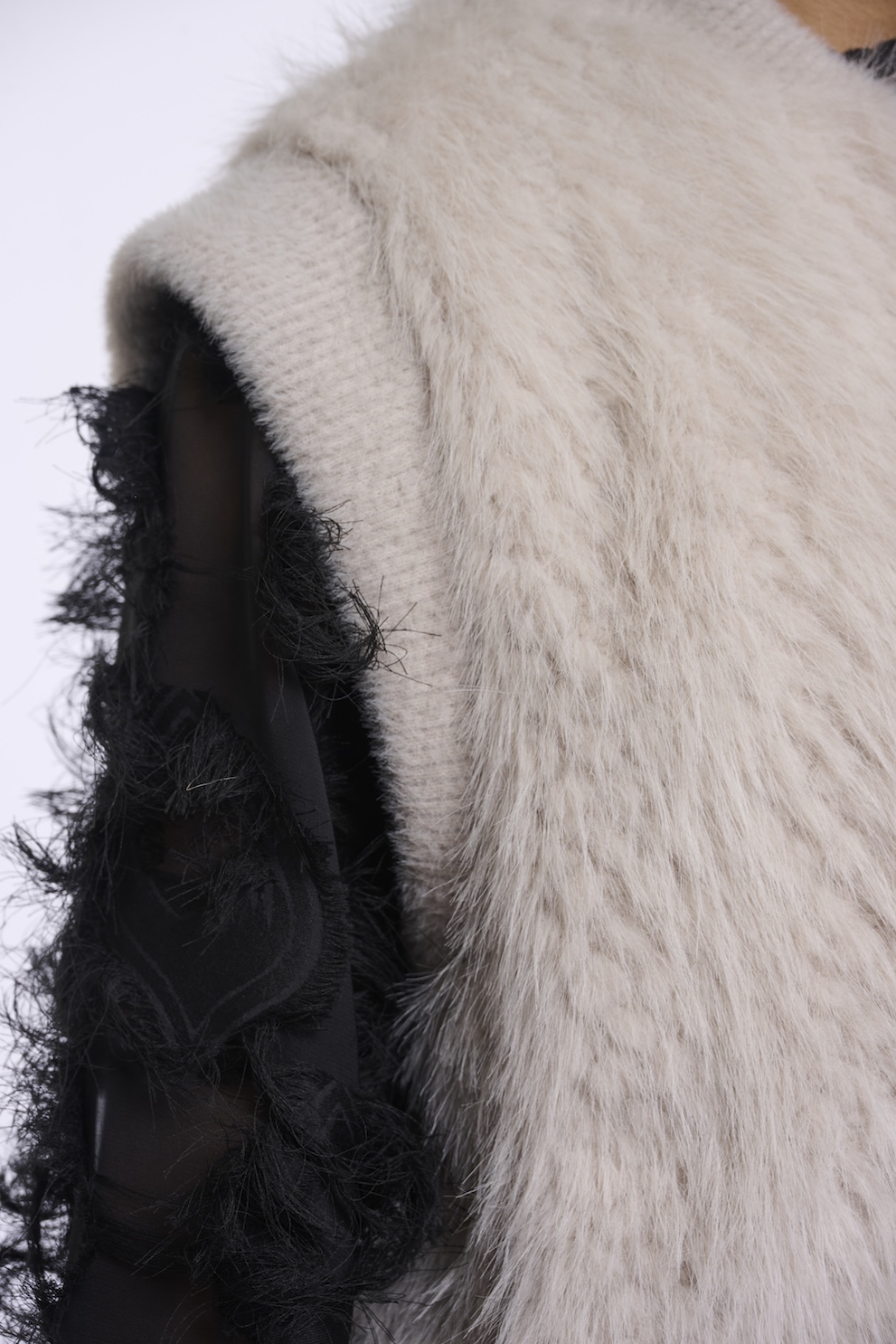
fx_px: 4143
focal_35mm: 111
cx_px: 449
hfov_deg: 12.3
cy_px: 669
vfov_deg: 18.4
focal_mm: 110
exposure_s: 1/160
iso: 125
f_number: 8
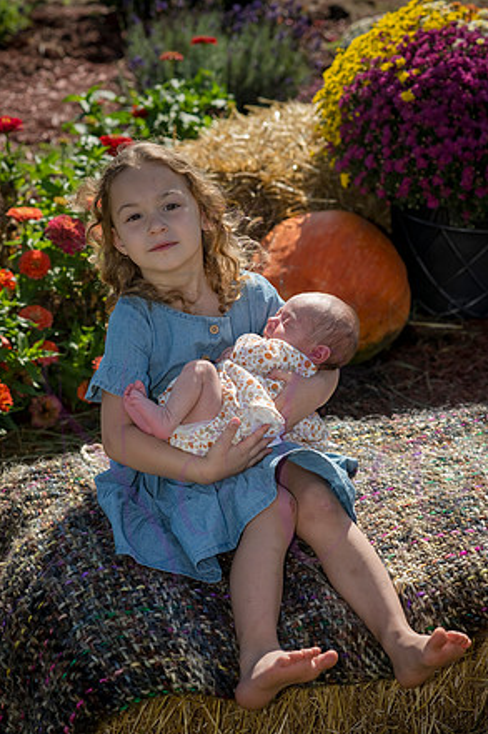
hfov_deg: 15.7
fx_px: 1770
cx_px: 245
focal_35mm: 87
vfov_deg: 23.4
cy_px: 374
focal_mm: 85
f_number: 6.3
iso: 400
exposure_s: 1/1250
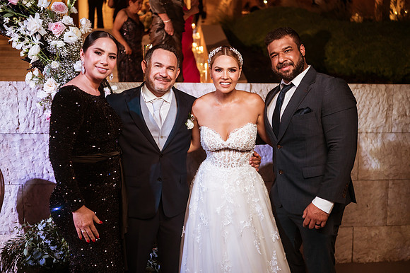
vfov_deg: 37.8
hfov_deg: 54.5
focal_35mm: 35
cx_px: 205
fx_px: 398
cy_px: 136
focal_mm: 35
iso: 1250
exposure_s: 1/160
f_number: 1.8
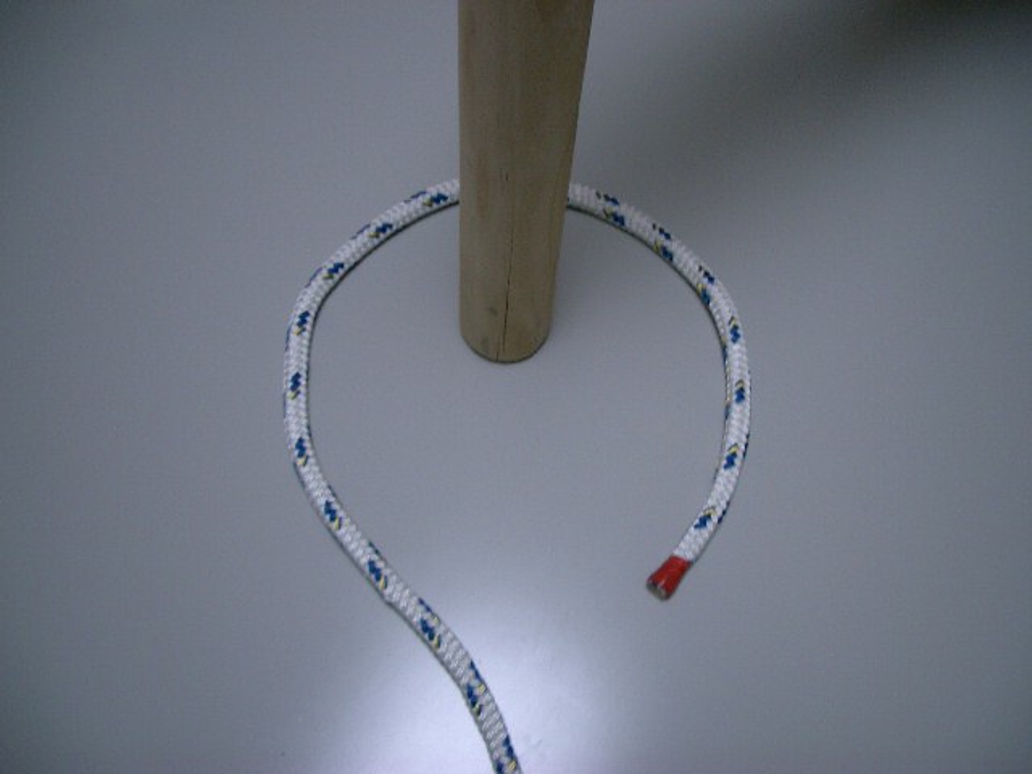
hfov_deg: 52.6
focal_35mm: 35
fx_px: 1043
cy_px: 387
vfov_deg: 40.7
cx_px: 516
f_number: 2.6
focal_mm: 5.8
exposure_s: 1/50
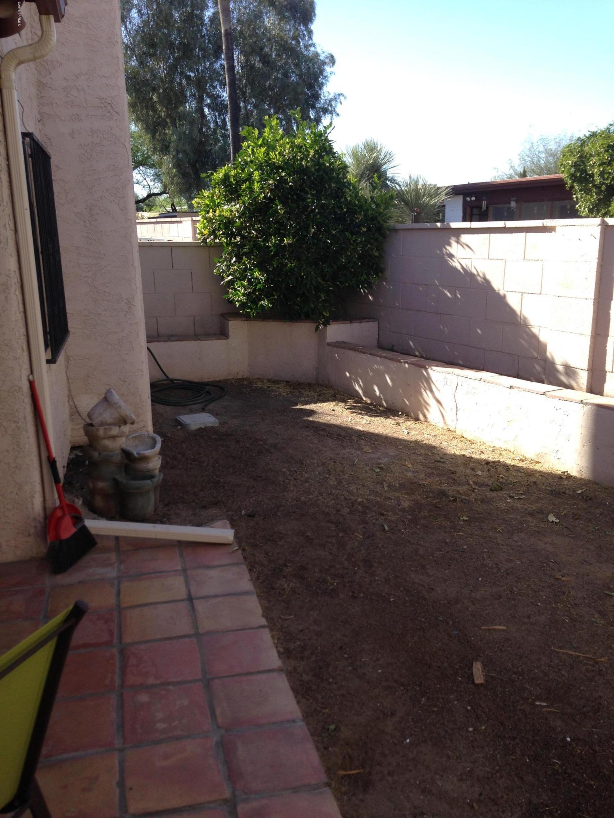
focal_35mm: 33
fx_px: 780
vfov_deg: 55.4
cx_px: 307
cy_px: 409
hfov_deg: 42.9
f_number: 2.4
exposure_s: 1/507
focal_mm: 4.12
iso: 50
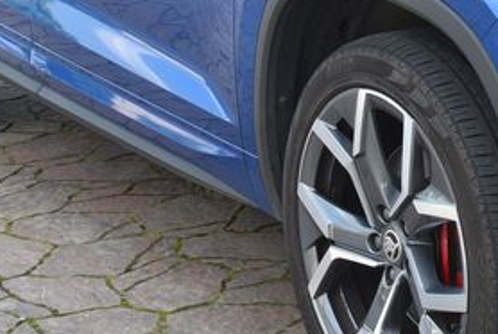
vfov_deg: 9.7
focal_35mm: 140
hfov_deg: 14.3
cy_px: -16
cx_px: 550
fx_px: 1939
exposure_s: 1/200
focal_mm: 38
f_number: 7.1
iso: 500
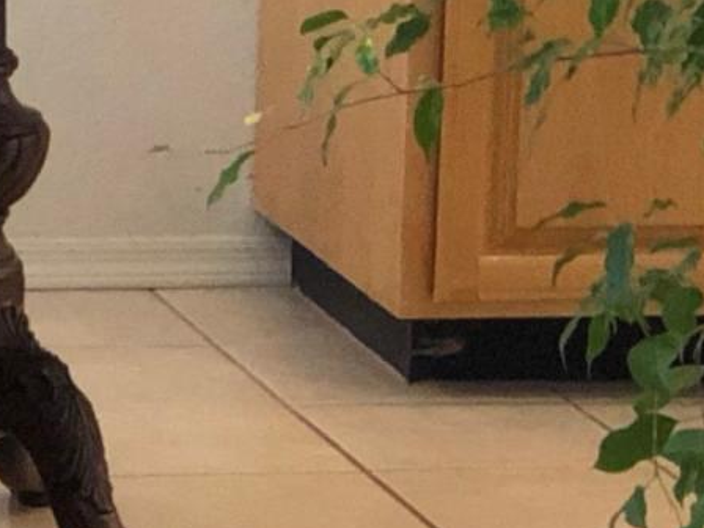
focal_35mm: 348
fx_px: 7077
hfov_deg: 5.7
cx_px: -129
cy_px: -297
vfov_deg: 4.2
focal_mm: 6
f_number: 2.4
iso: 100
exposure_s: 1/60
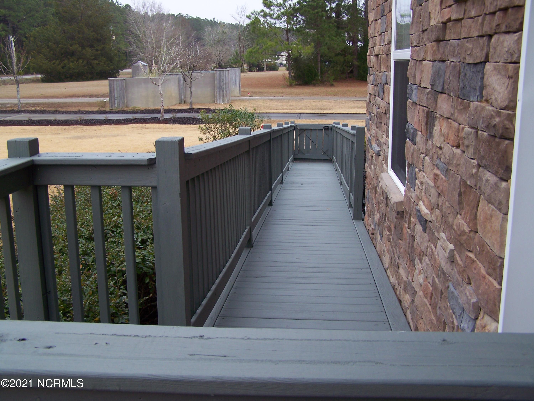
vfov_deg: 37.7
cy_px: 200
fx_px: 586
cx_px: 267
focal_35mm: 38
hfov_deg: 49.0
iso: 64
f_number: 2.8
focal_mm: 6.3
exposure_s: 1/100
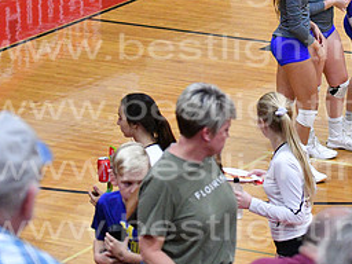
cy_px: 20
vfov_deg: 6.5
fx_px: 2329
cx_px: 301
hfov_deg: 8.6
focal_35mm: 229
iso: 8000
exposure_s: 1/1000
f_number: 3.2
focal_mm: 70
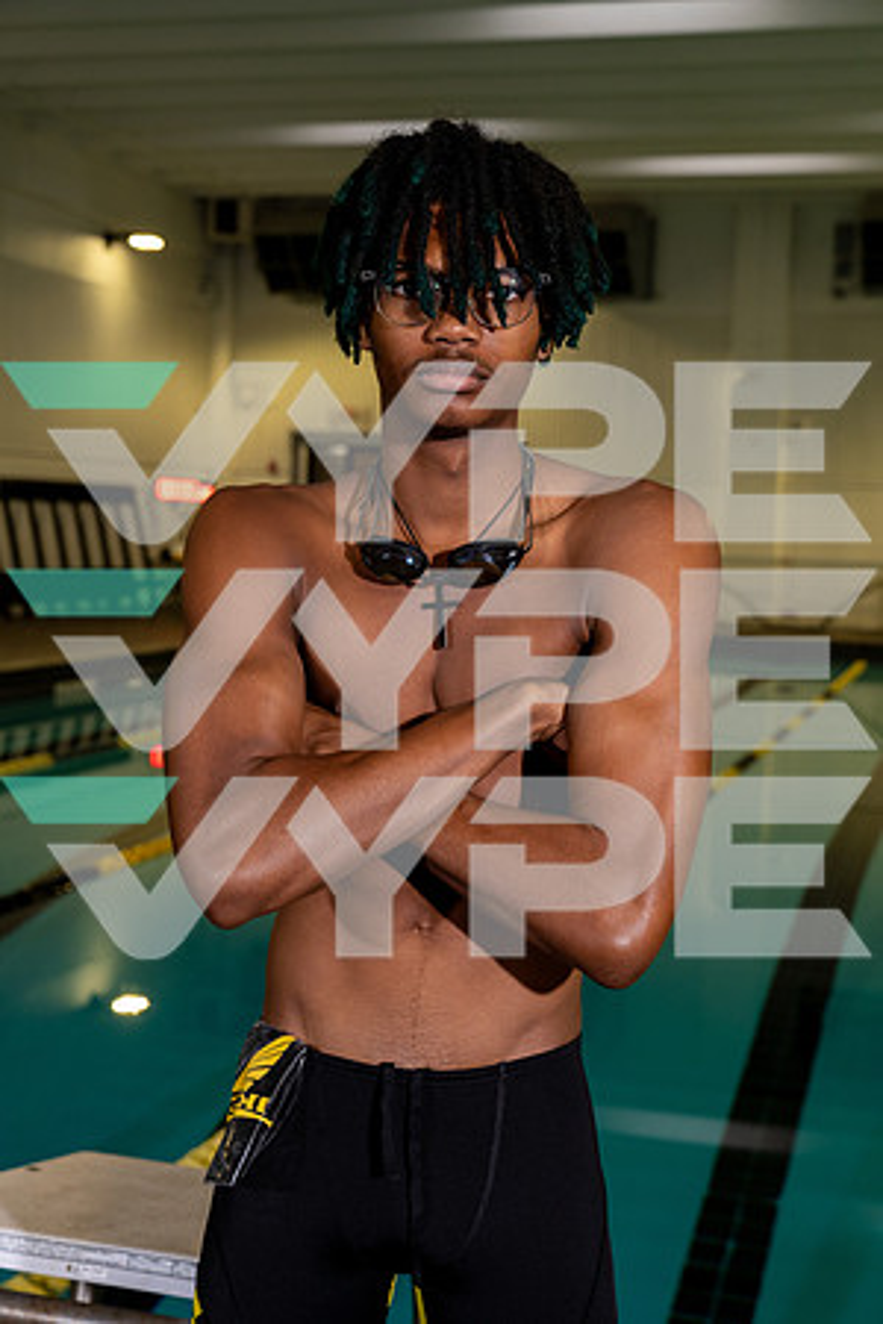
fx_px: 1839
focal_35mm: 50
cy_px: 662
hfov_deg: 27.0
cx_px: 442
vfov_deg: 39.6
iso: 1000
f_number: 5.6
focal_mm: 50
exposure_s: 1/250
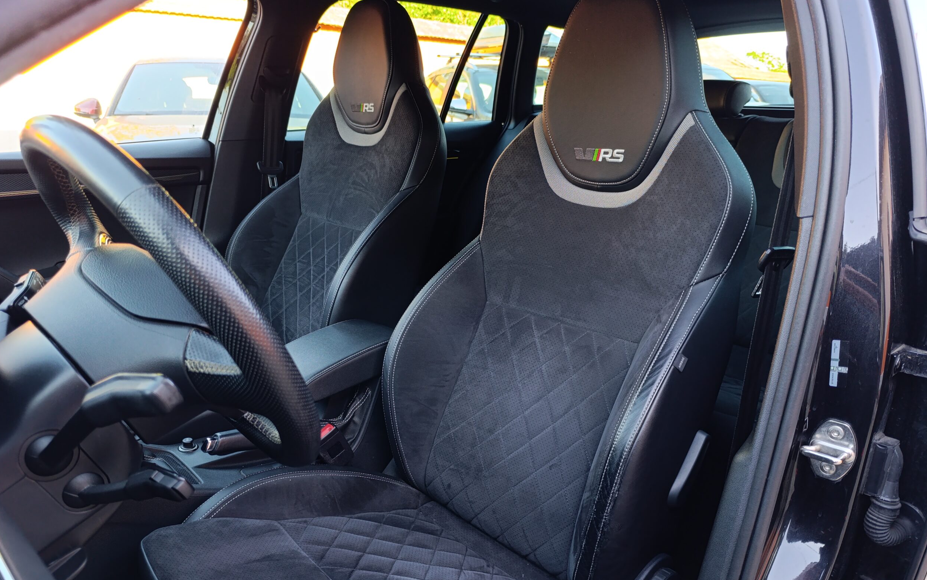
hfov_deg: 72.5
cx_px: 454
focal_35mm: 25
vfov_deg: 49.0
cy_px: 345
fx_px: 632
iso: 400
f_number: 1.6
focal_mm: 6.14
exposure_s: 1/100
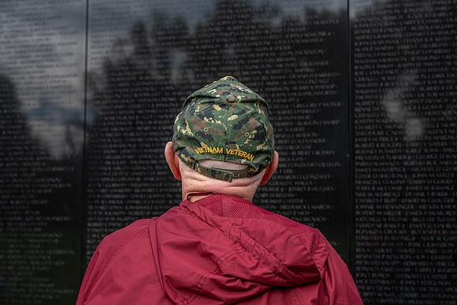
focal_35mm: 70
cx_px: 228
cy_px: 152
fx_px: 889
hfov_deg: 28.8
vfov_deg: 19.5
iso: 720
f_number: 8
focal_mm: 70
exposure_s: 1/400
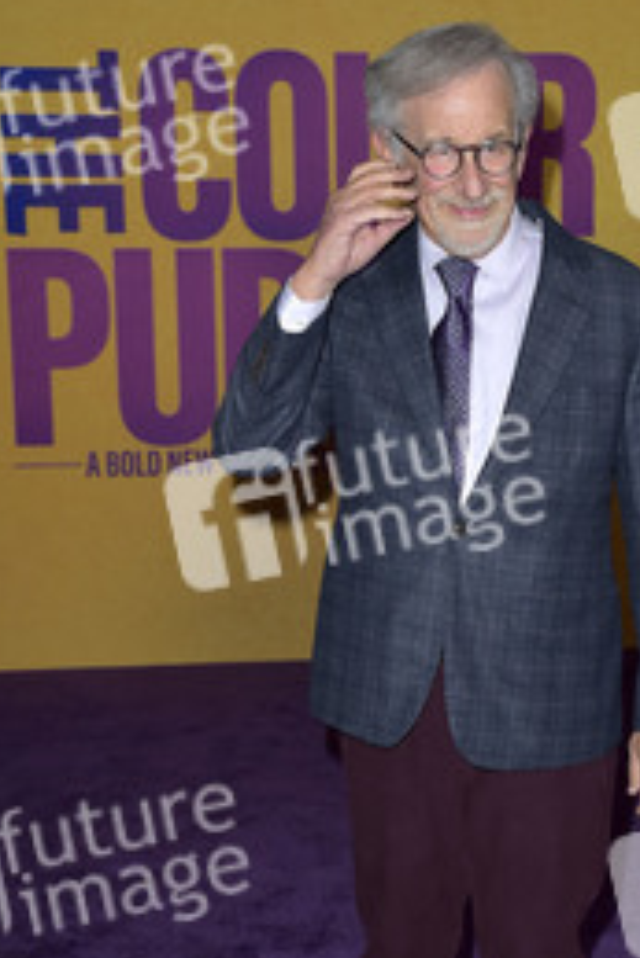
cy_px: 688
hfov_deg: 18.4
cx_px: 464
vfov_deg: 27.1
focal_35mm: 74
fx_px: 1971
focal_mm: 48
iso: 320
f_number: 6.3
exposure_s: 1/250
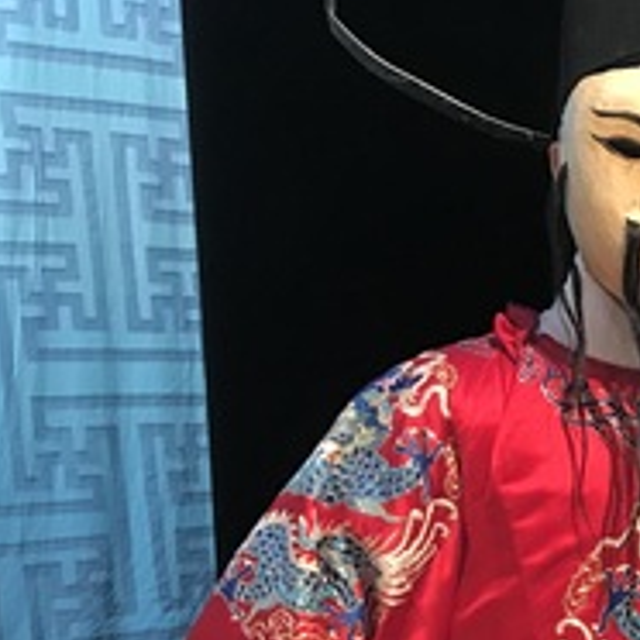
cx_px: 1187
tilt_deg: -9.1
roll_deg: +0.9
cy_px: 731
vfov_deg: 17.9
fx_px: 1945
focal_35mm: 93
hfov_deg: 15.7
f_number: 1.8
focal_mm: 3.99
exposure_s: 1/30
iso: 40
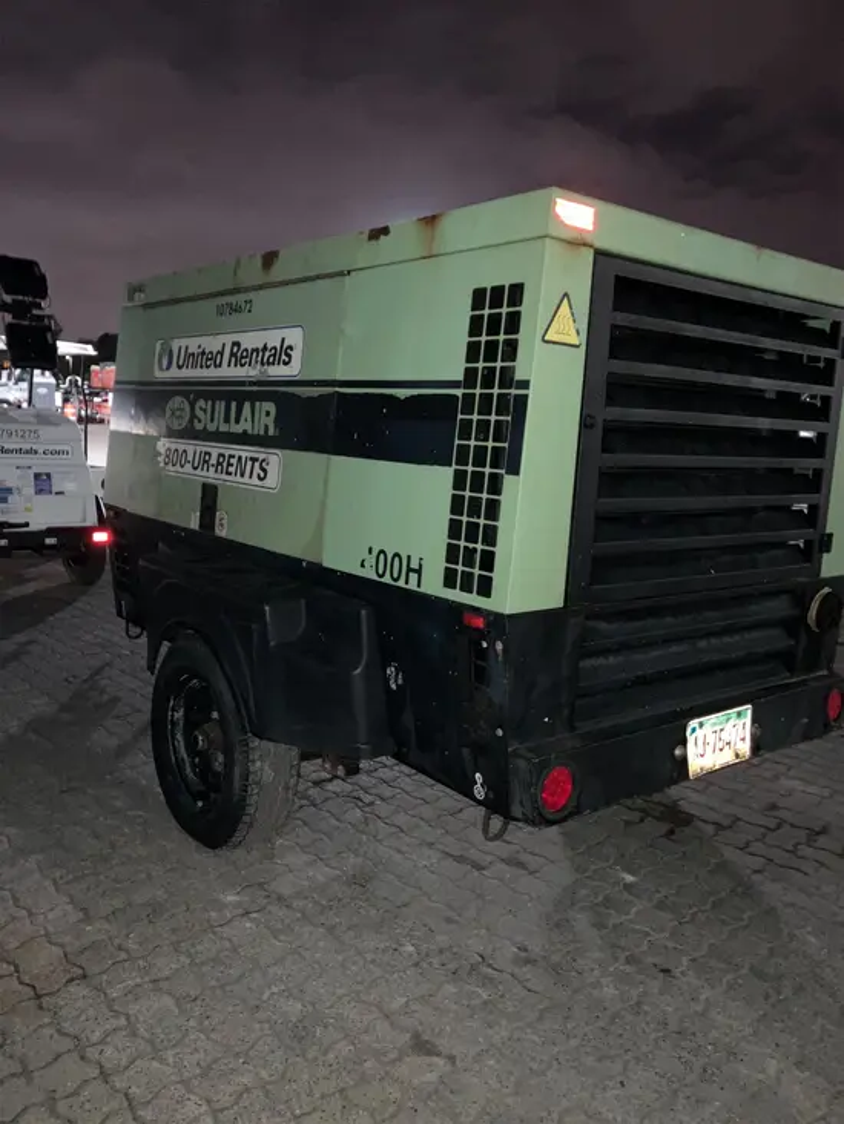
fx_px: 910
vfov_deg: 63.4
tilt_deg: -8.9
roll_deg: -3.1
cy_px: 562
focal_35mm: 28
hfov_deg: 49.8
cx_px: 422
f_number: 1.8
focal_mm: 3.99
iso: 250
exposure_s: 1/4
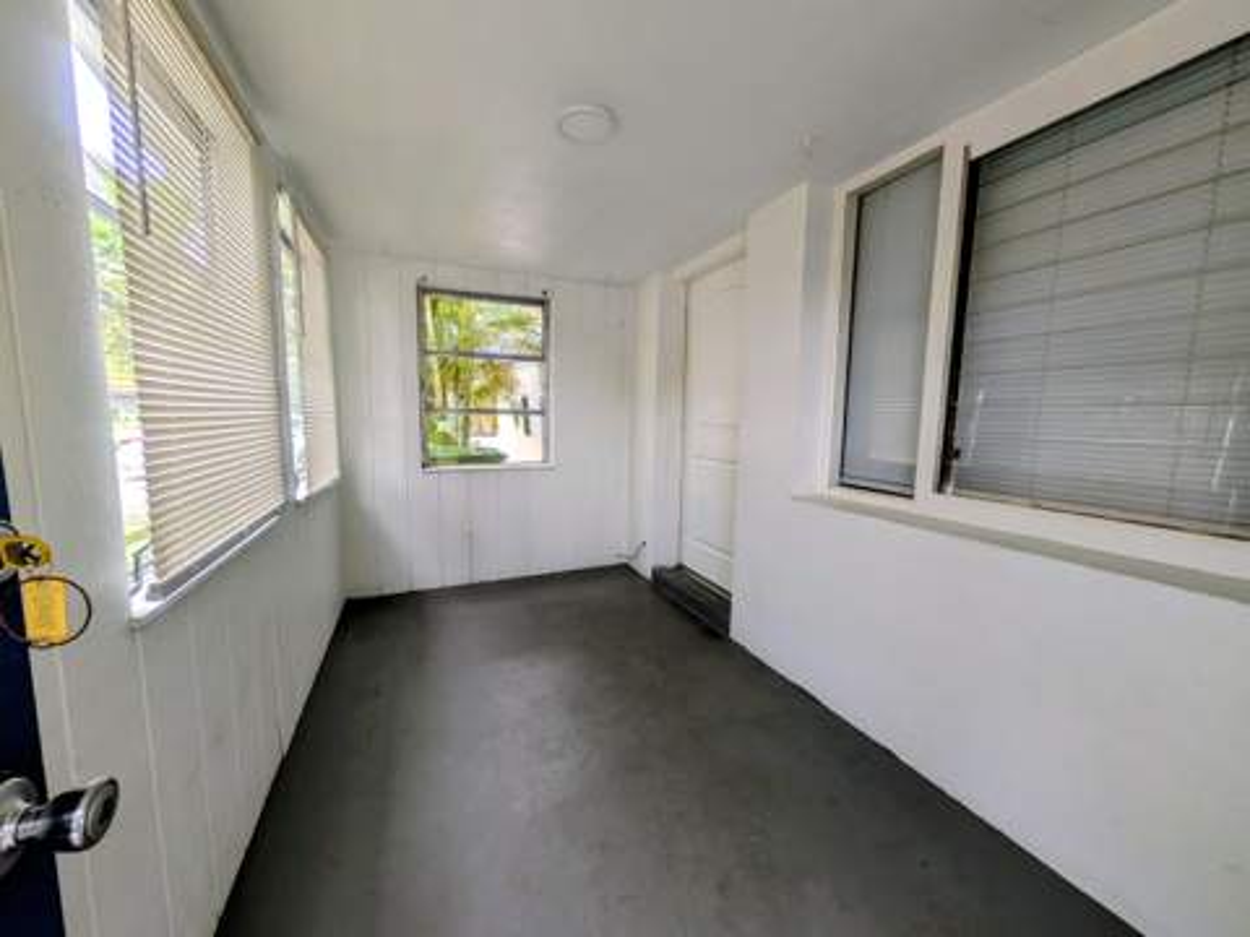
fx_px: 433
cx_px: 625
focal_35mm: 12
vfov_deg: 94.5
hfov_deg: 110.5
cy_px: 468
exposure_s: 1/398
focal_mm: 2.02
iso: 56
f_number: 1.7
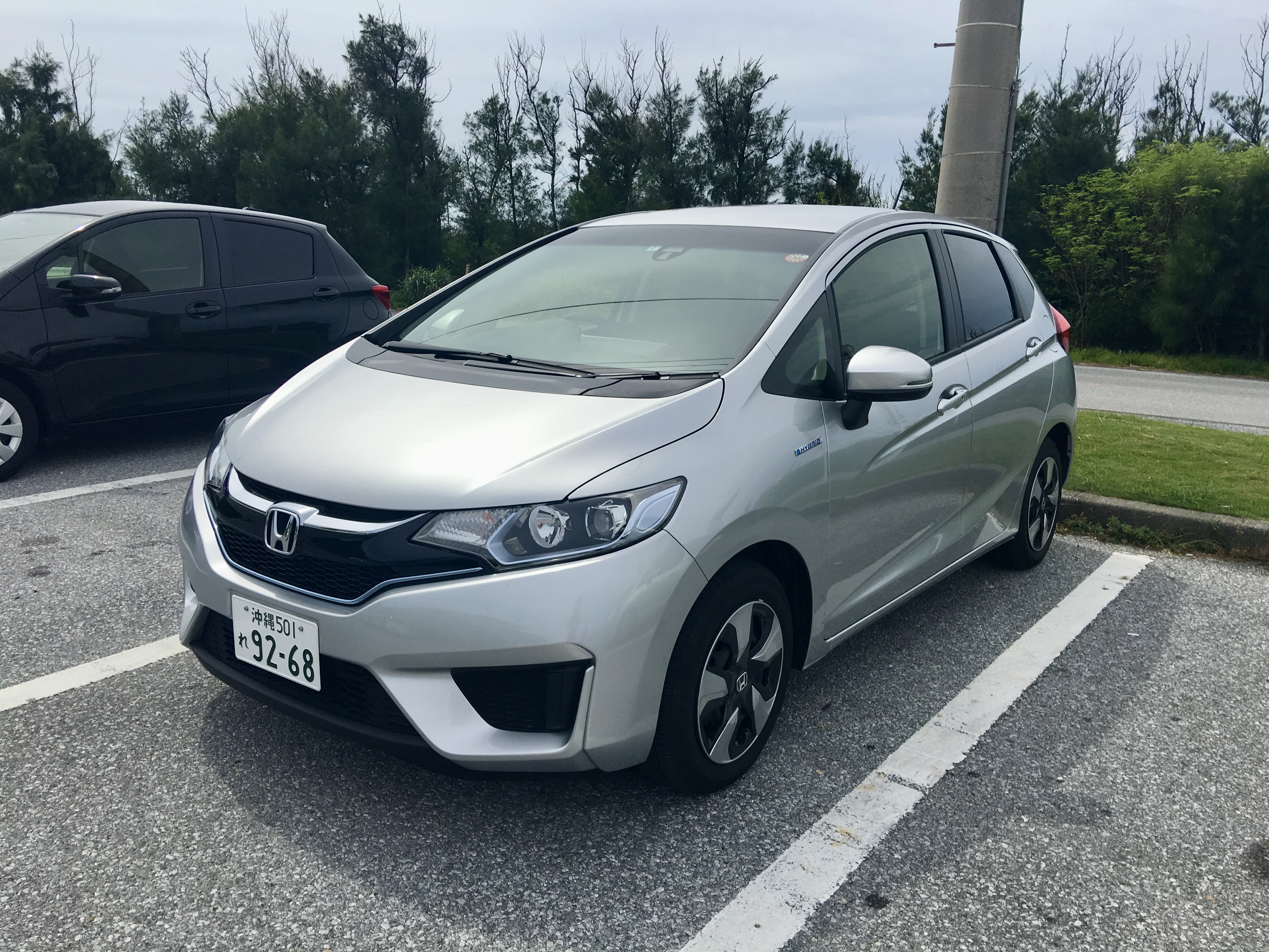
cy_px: 476
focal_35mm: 29
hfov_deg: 61.7
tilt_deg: -10.8
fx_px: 1063
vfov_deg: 48.2
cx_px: 634
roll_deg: -2.7
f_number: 2.2
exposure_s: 1/2747
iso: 25
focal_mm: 4.15
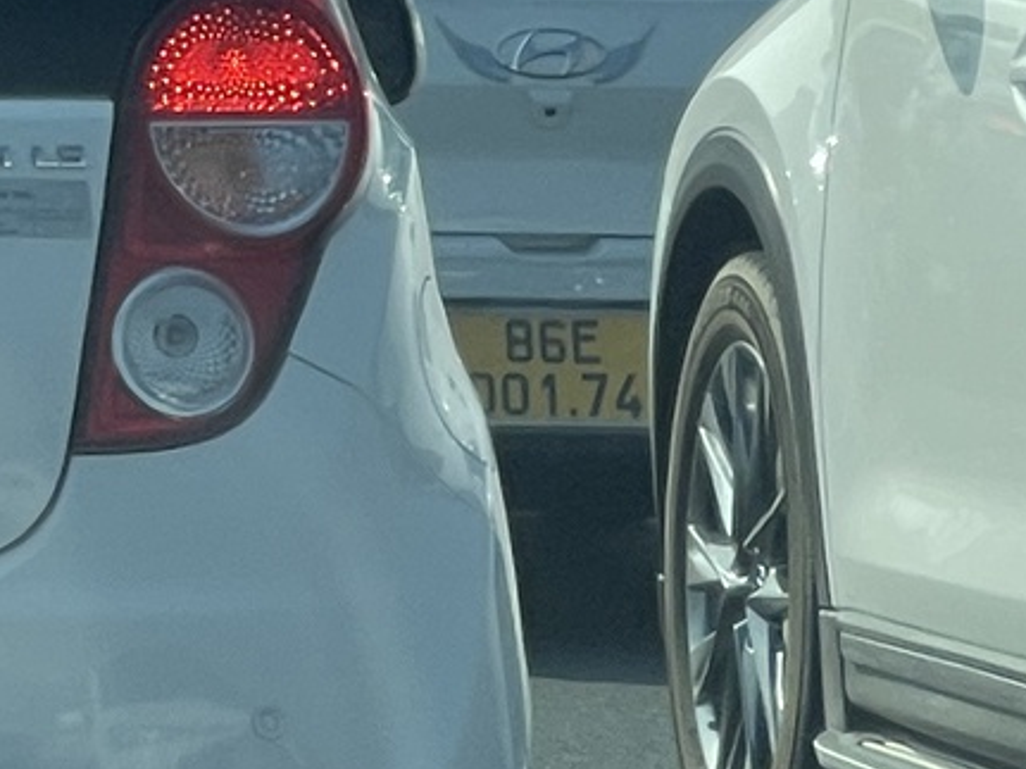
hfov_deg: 5.1
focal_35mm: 380
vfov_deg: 3.9
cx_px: -1471
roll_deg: +0.0
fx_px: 11260
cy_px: -571
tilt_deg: -0.5
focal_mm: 7.5
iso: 20
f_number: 2.2
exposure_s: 1/1033
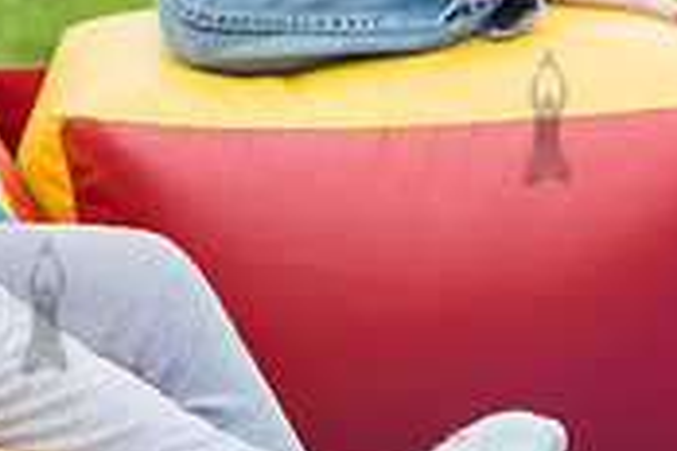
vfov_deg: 9.7
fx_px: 2633
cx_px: 43
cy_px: -72
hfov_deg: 14.5
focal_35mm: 140
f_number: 3.5
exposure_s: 1/800
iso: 200
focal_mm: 42
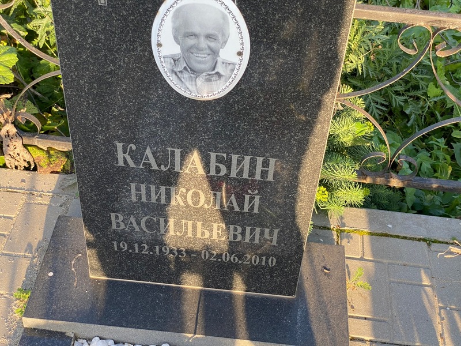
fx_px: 693
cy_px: 173
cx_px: 230
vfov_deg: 28.0
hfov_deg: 36.8
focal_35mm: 52
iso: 20
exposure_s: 1/146
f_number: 2
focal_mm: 6
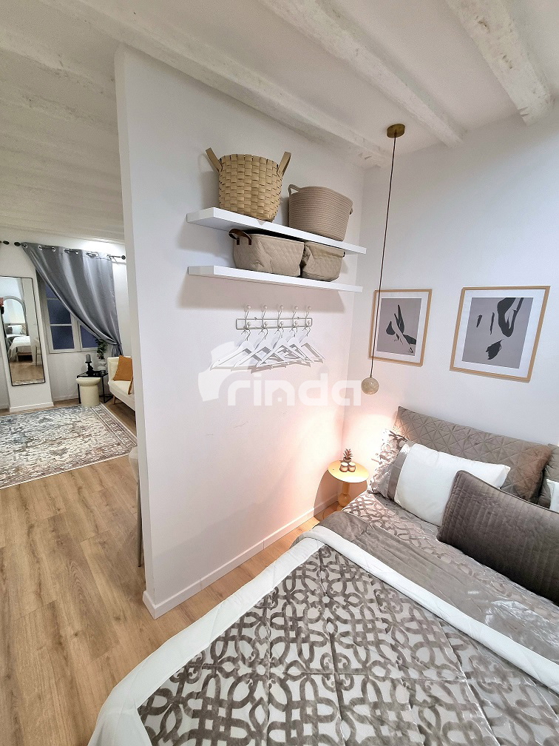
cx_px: 280
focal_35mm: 13
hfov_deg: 89.9
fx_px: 280
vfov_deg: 106.2
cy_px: 373
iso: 200
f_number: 2.2
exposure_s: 1/50
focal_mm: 2.2
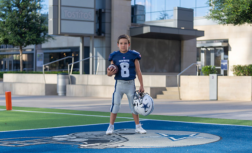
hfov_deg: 27.8
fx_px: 510
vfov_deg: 17.1
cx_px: 125
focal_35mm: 75
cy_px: 84
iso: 100
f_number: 2.8
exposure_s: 1/500
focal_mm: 71
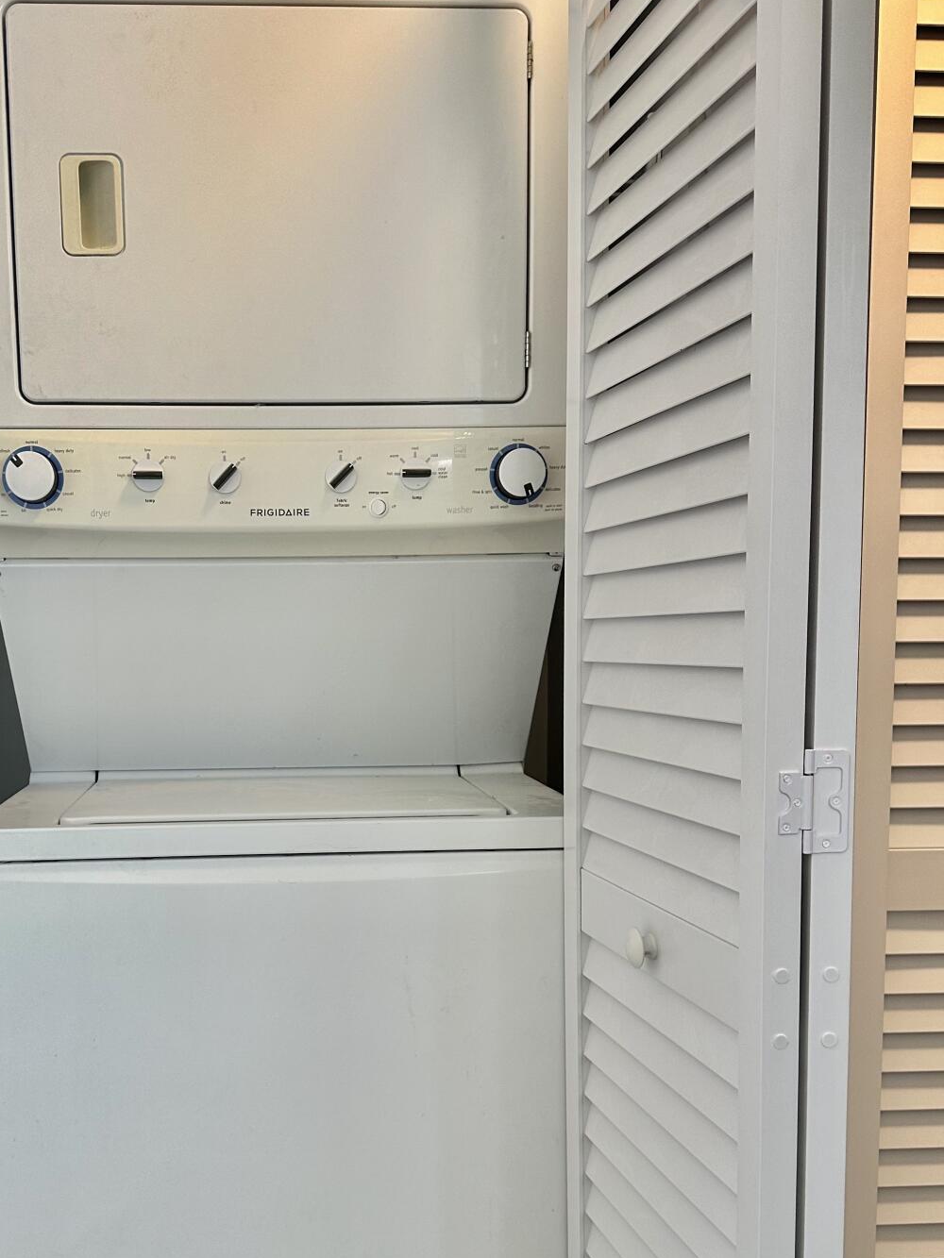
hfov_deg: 39.3
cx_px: 330
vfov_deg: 50.8
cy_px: 786
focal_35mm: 36
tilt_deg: -6.5
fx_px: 1309
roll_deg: -0.5
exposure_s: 1/120
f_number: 1.78
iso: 160
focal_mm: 6.86
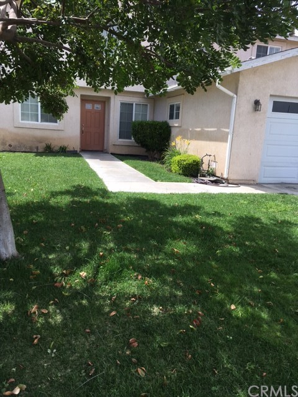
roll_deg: -0.6
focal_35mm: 29
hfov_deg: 48.2
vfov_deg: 61.7
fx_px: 333
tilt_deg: -11.4
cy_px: 198
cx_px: 149
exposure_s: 1/864
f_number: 2.2
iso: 25
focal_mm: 4.15
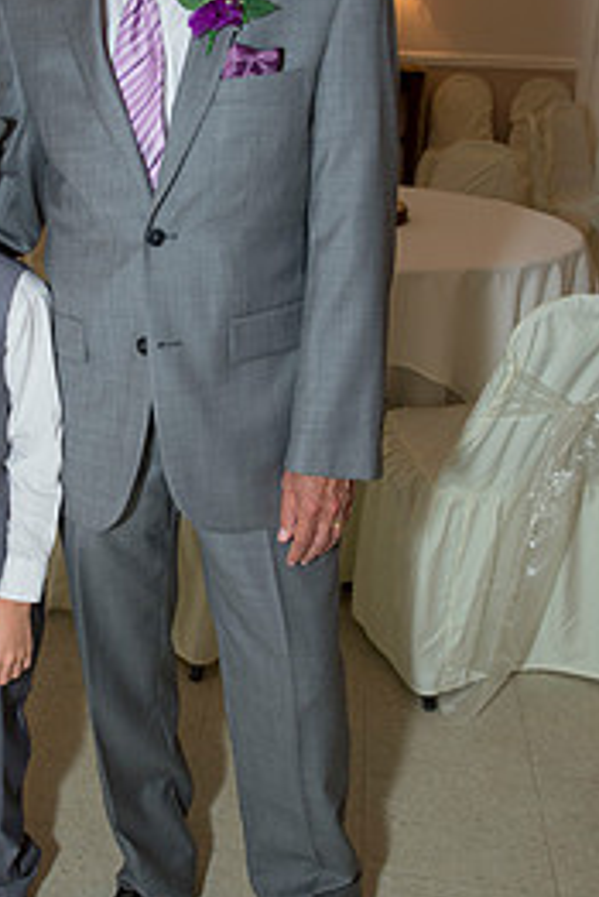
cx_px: 156
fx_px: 1196
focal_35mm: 48
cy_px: 359
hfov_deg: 27.7
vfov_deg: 40.9
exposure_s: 1/60
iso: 320
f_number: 5
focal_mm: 28
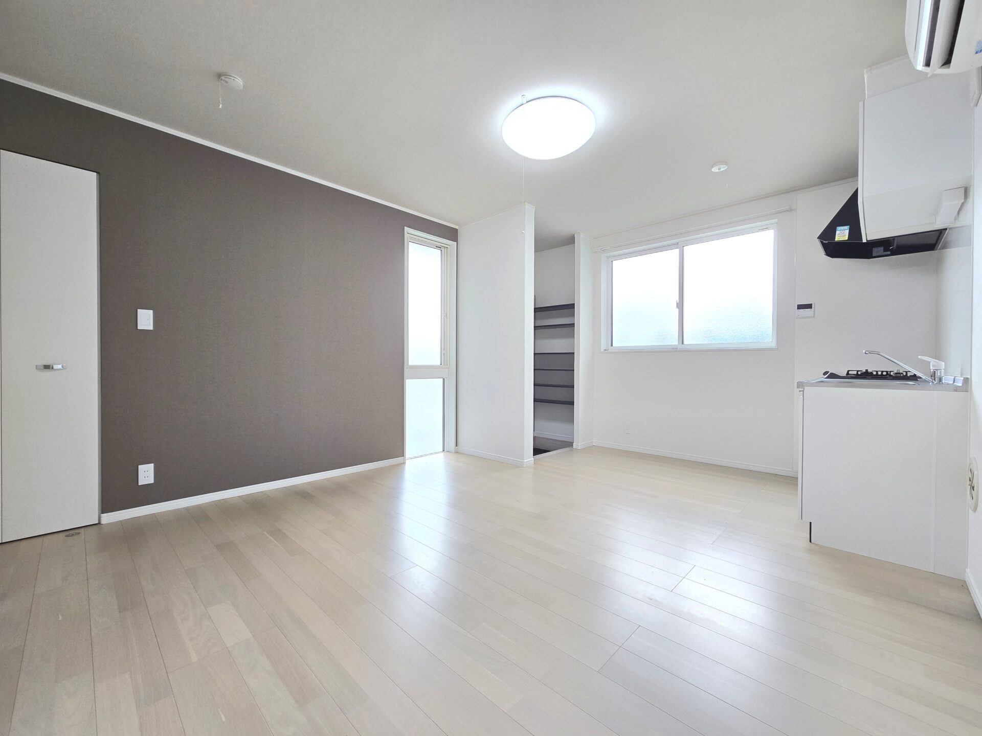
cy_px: 368
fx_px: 369
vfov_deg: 89.9
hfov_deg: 106.2
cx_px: 491
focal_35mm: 13
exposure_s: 1/50
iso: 100
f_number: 2.2
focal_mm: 2.2
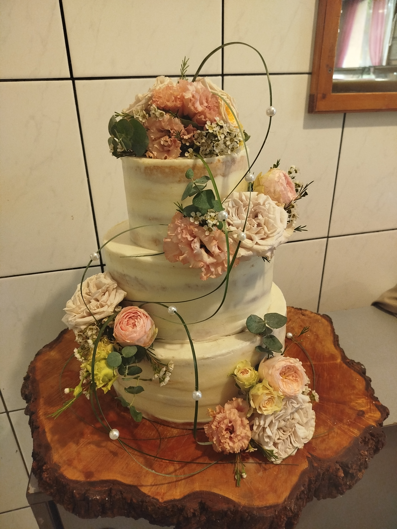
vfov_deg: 71.6
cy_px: 264
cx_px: 198
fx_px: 367
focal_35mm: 24
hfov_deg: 56.8
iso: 800
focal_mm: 5.31
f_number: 1.7
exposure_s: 1/33
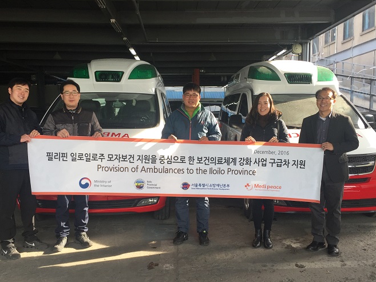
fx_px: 391
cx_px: 196
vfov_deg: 39.6
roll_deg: +0.0
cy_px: 156
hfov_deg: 51.3
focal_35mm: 36
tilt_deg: -6.5
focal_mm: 4.15
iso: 32
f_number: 2.2
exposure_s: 1/120
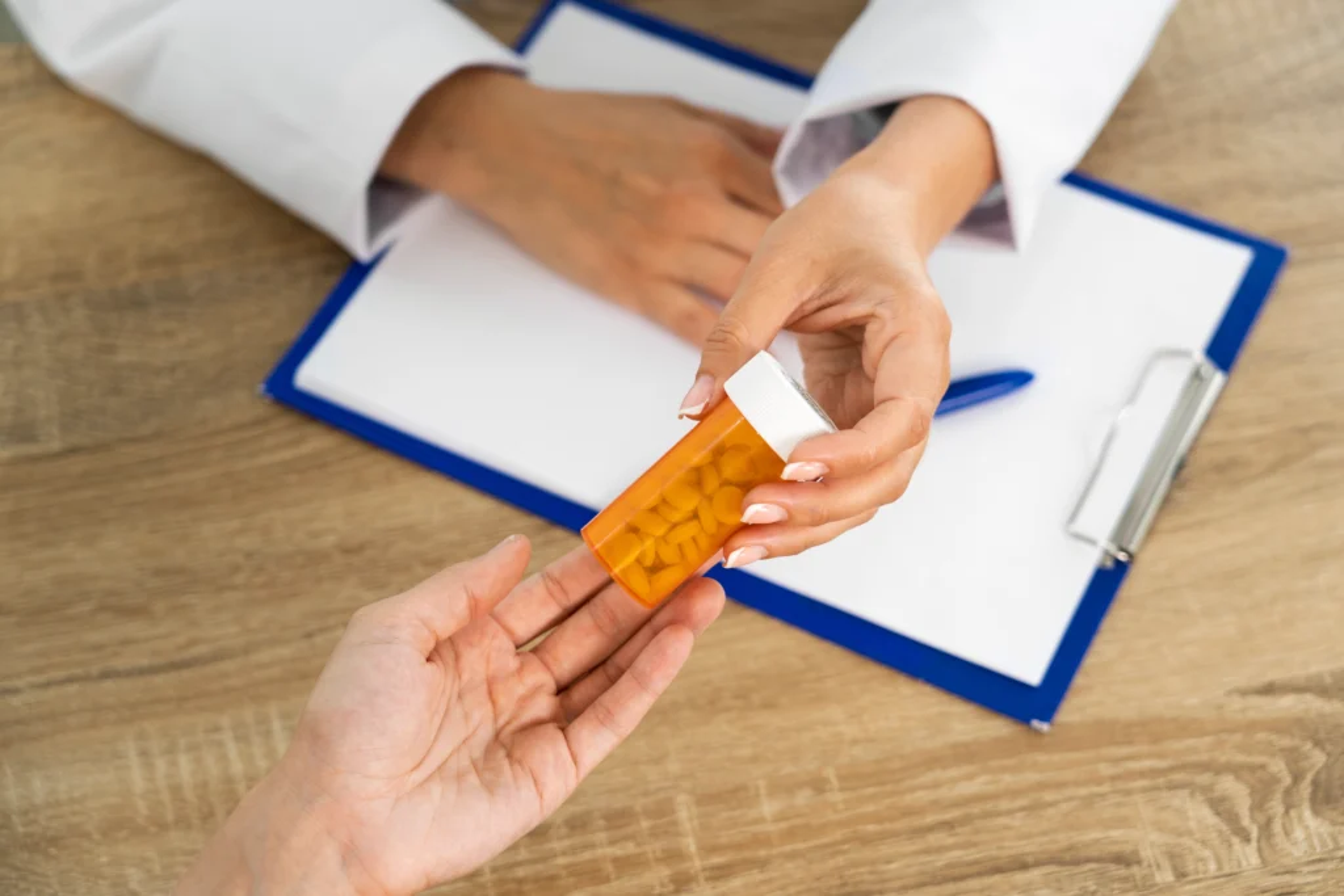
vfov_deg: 18.9
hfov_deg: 28.1
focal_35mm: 72
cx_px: 672
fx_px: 2688
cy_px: 448
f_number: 4
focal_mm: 72
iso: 400
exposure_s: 1/160
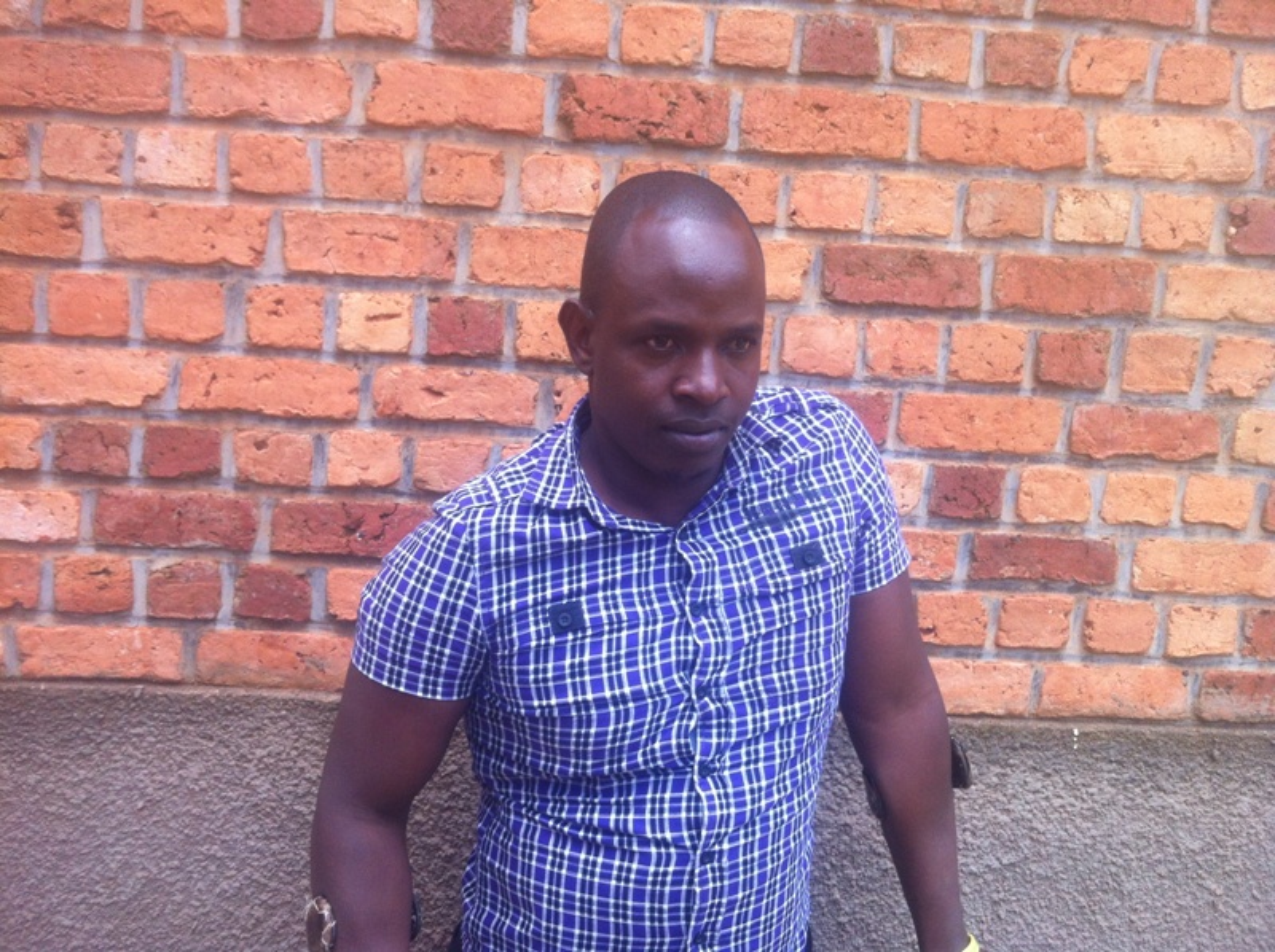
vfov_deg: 40.6
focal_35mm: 35
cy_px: 476
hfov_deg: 52.7
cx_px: 638
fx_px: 1288
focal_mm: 3.85
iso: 80
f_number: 2.8
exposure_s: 1/120
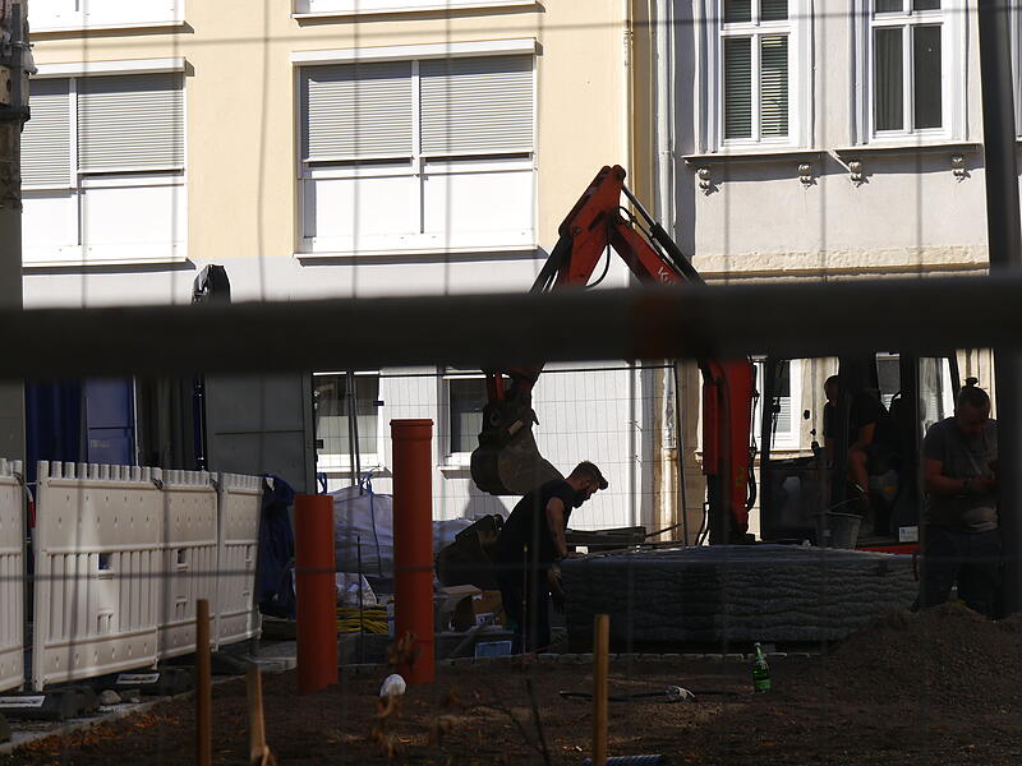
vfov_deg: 13.5
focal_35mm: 110
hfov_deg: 17.9
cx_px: 511
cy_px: 383
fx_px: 3248
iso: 160
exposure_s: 1/320
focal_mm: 55
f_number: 6.3
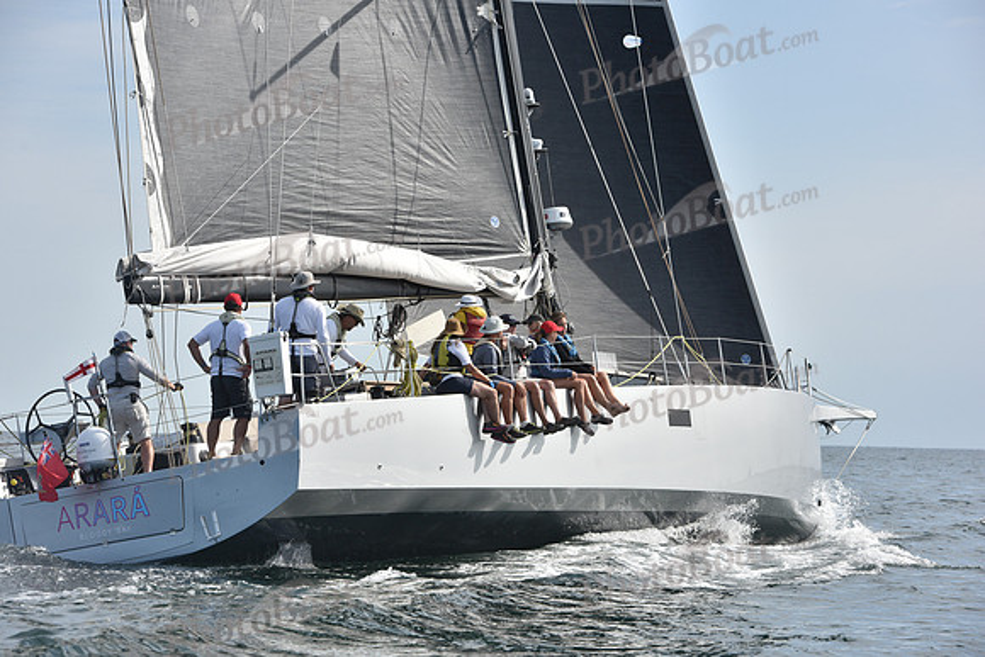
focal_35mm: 130
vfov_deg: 10.6
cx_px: 492
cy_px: 328
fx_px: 3558
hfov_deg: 15.8
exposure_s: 1/1250
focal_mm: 130
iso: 320
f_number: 9
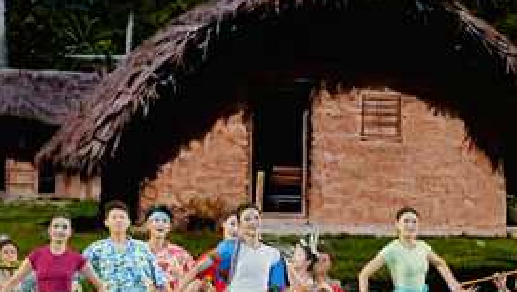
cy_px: 182
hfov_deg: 6.1
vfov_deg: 3.5
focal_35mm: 352
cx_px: 263
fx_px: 4830
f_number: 2.8
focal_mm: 114
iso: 100
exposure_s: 1/160
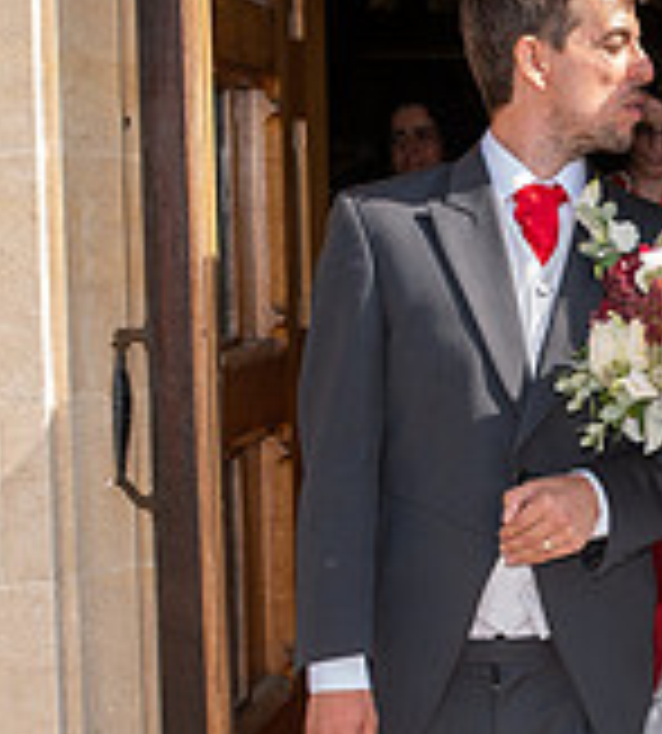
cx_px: 689
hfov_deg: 12.4
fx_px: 3015
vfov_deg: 13.8
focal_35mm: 132
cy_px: 532
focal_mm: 35
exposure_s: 1/250
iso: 100
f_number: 4.5
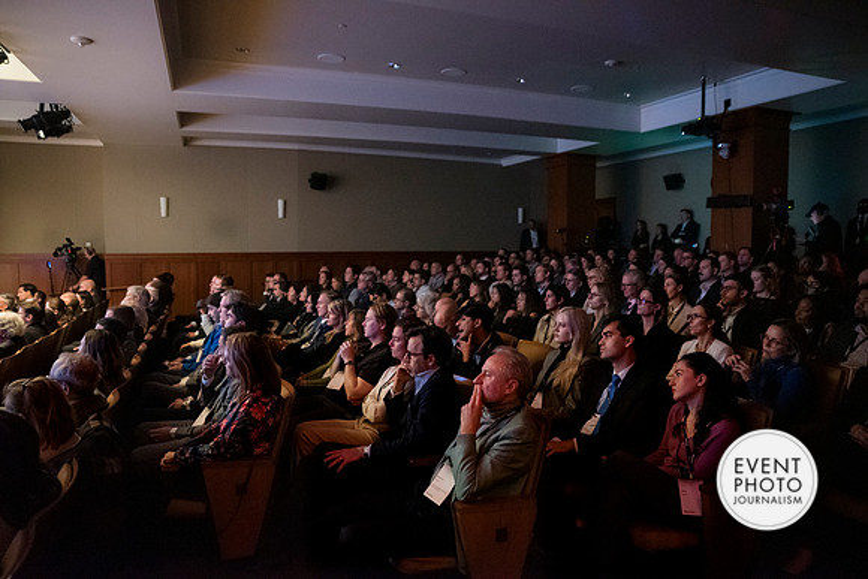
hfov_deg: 73.4
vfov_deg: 52.9
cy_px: 289
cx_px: 434
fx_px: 582
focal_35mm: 24
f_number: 2.8
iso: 6400
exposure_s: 1/50
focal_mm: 24
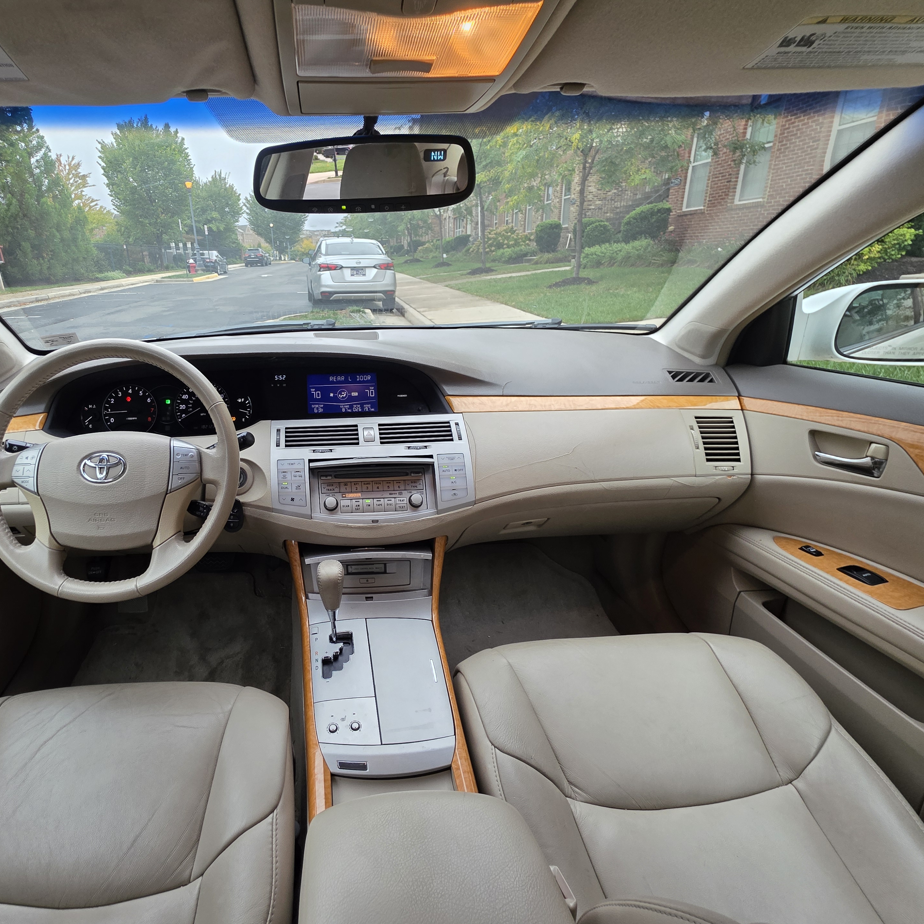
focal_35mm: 16
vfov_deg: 87.4
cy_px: 454
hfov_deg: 85.4
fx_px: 483
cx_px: 337
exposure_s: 1/120
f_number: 1.9
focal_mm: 2.2
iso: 125
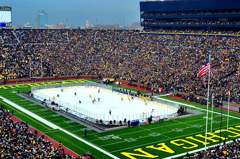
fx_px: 340
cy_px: 90
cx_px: 127
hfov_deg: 38.9
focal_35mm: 51
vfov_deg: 26.4
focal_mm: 24
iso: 200
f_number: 7.1
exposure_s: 1/200
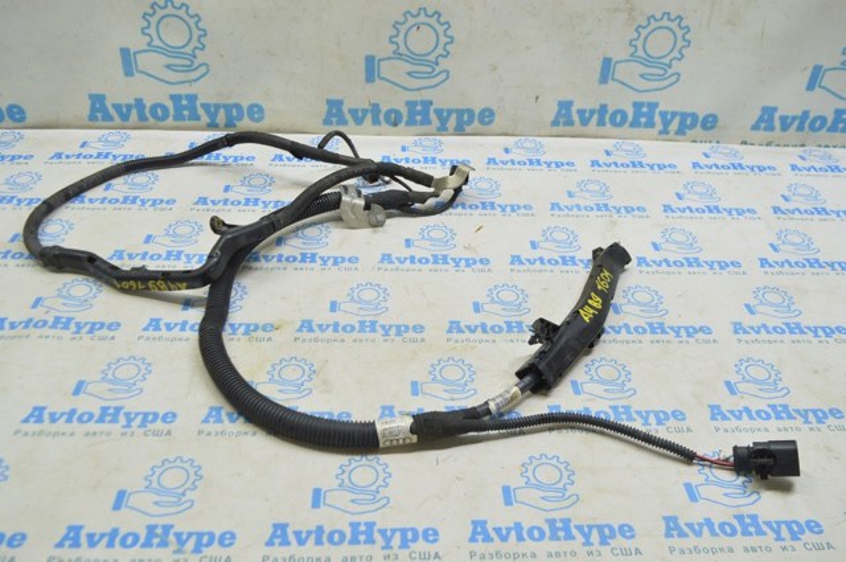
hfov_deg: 57.3
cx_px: 423
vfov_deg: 39.9
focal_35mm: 33
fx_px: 775
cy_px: 281
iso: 400
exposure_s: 1/20
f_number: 5.6
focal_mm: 22
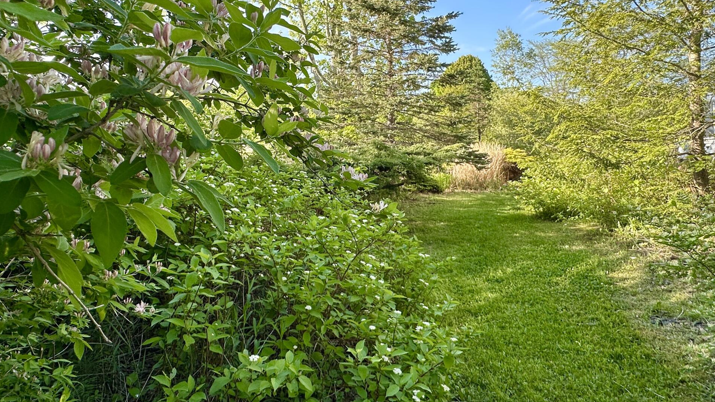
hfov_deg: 76.3
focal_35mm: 24
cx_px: 343
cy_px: 136
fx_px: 455
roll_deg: -0.5
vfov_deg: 46.9
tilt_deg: +3.9
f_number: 2.2
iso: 40
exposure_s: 1/334
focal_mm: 2.22
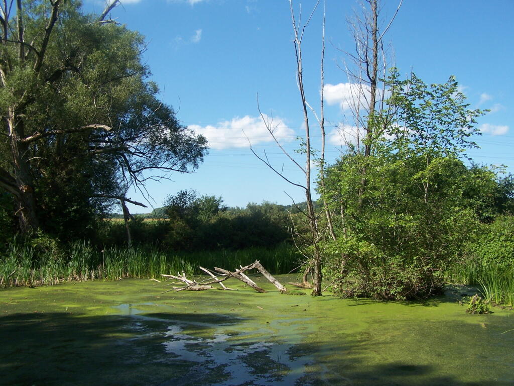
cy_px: 193
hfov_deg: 49.0
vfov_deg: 37.7
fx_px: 564
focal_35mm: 38
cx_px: 257
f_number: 4
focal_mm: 6.3
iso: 80
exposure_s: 1/640
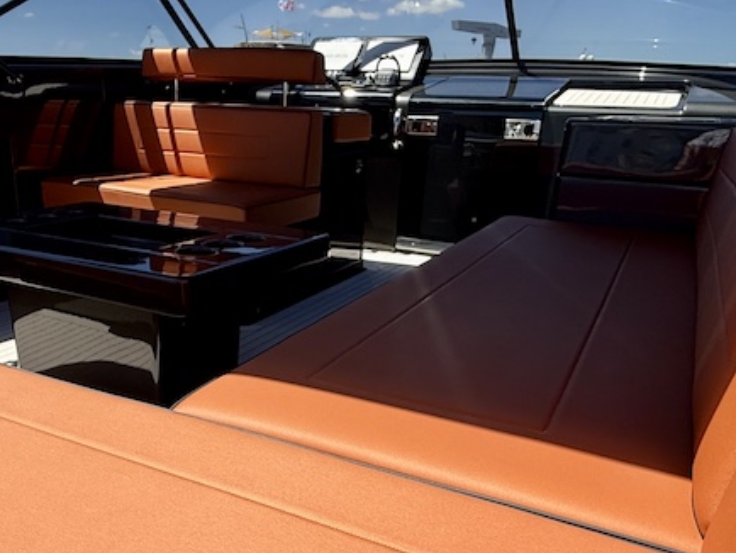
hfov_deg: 54.9
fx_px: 702
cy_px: 343
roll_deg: -2.3
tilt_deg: -17.5
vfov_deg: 42.7
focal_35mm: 33
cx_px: 288
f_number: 2.2
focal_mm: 2.22
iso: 50
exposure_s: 1/1613
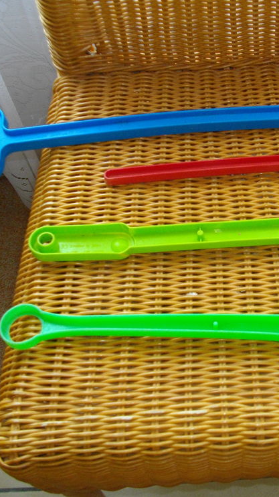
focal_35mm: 47
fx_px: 619
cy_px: 247
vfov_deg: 43.7
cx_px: 233
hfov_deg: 24.9
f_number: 2.9
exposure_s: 1/50
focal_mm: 5.7
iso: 200
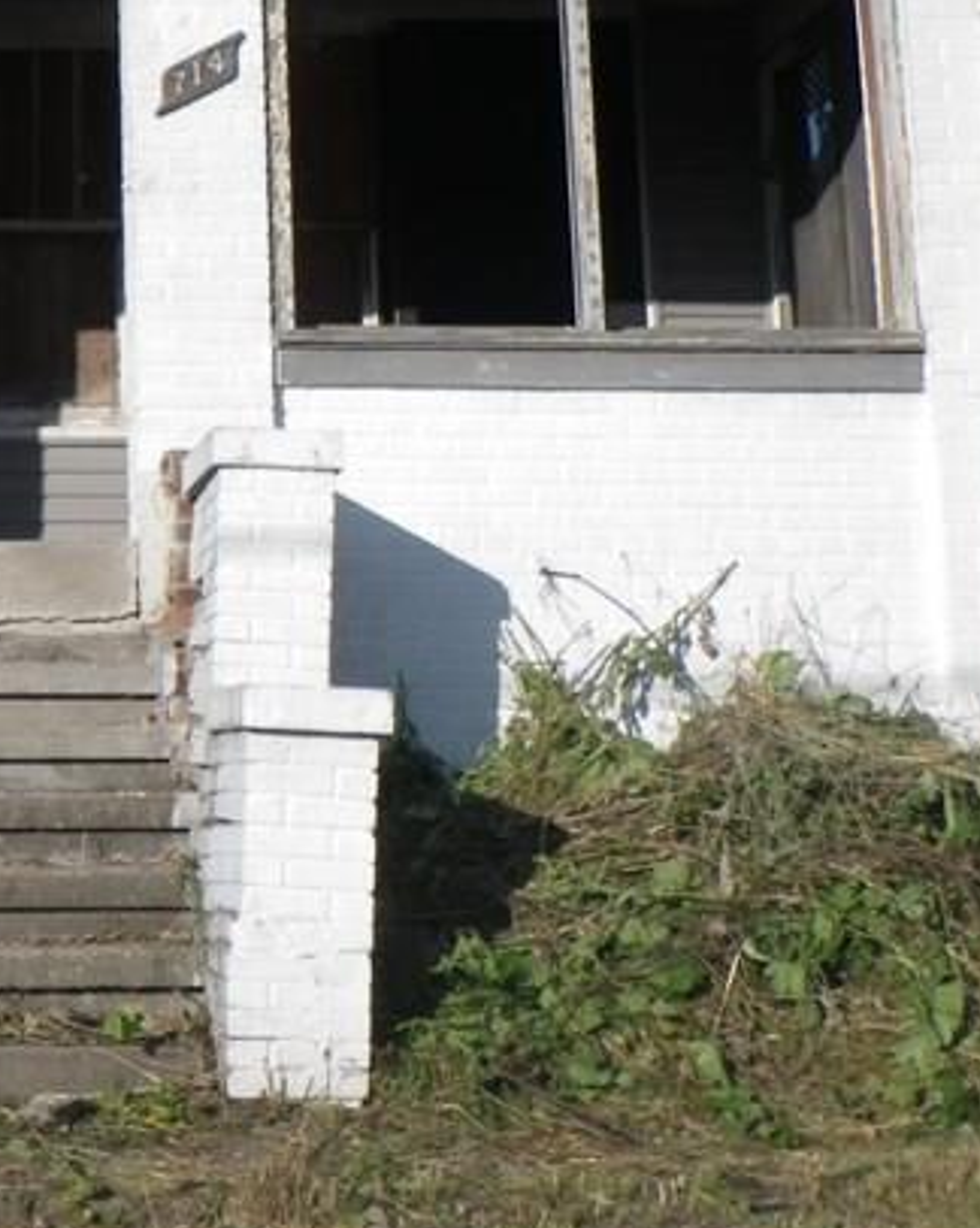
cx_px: -48
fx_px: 2505
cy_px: 209
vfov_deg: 26.9
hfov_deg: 21.2
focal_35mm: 69
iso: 100
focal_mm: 5
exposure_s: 1/800
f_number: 4.2
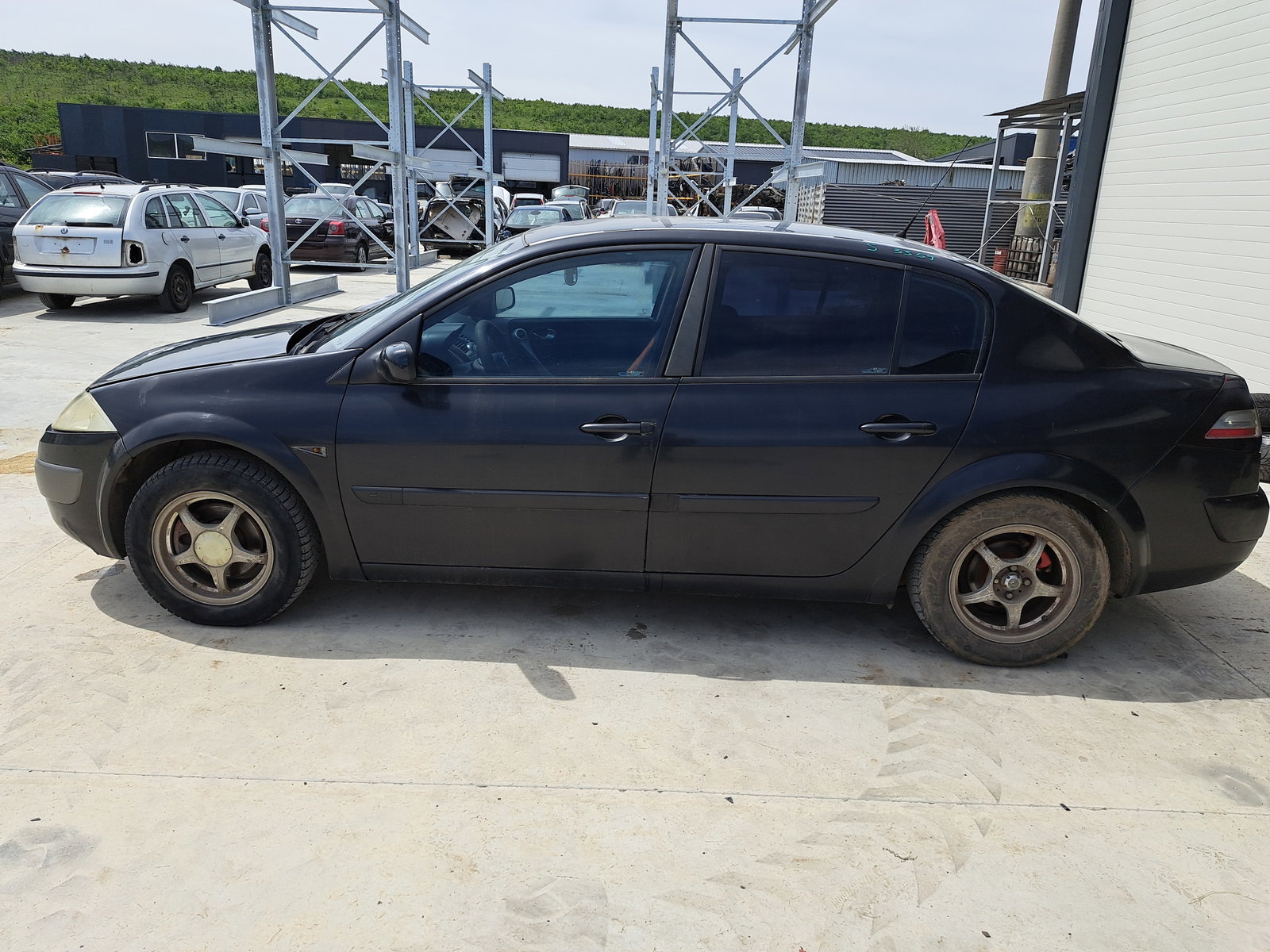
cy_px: 476
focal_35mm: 24
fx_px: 881
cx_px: 635
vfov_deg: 56.8
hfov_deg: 71.6
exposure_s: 1/1183
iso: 50
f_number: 1.8
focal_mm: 5.23
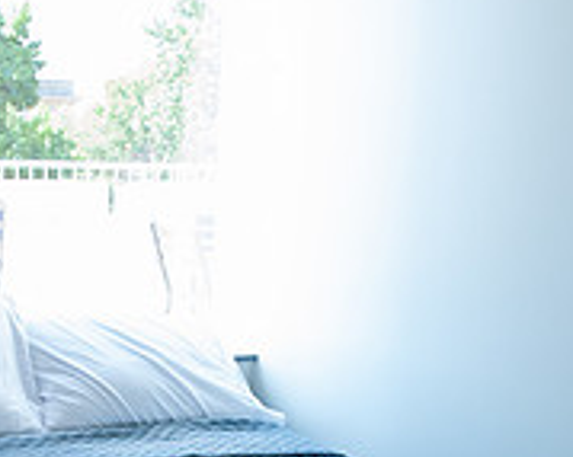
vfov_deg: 20.4
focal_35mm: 73
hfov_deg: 26.0
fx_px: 1237
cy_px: 441
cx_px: 202
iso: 1250
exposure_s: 1/160
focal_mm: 24
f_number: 7.1
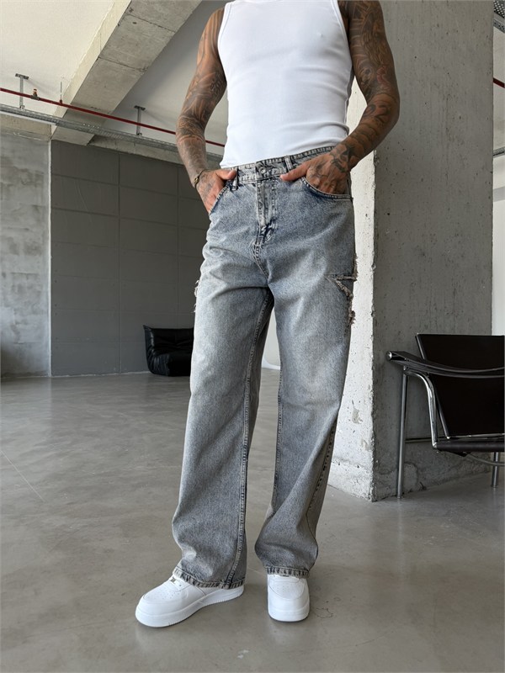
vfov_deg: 71.6
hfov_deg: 56.8
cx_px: 252
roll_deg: -0.2
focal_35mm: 24
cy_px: 336
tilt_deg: -0.6
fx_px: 467
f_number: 1.78
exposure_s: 1/121
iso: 100
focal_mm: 6.76
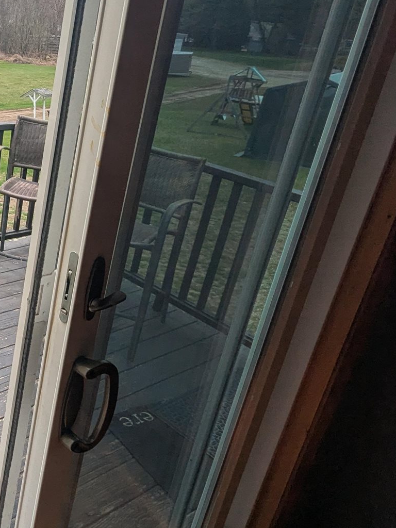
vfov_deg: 51.3
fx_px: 549
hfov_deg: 34.0
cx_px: -46
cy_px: 235
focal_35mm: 36
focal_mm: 2.35
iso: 48
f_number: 2.2
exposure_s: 1/1661
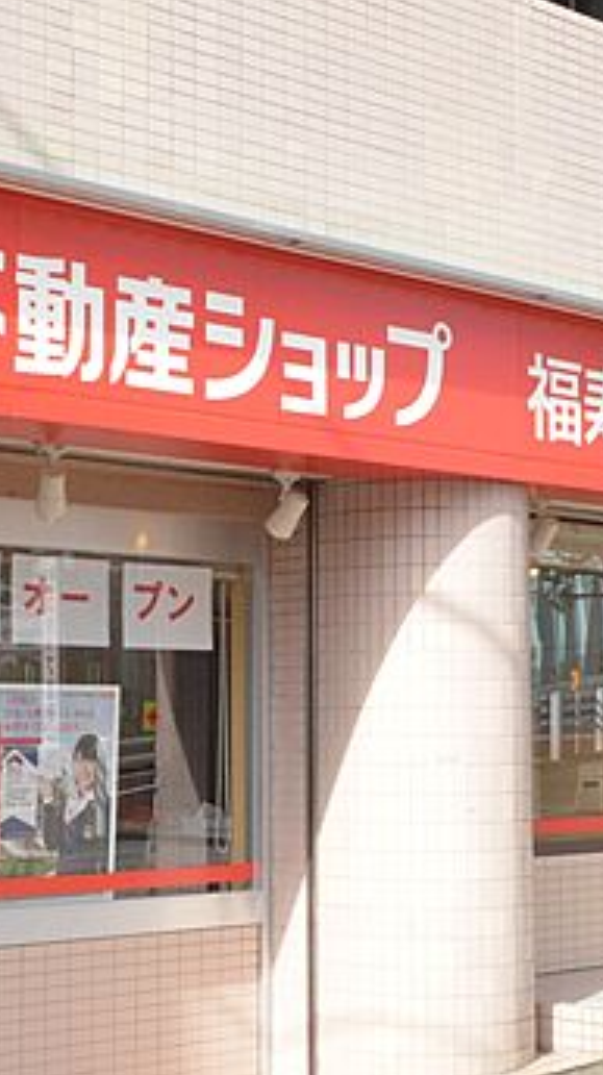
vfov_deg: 30.1
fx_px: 1994
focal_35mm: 70
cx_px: 175
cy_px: 611
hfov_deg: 17.1
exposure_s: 1/200
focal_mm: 24
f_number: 25
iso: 2500
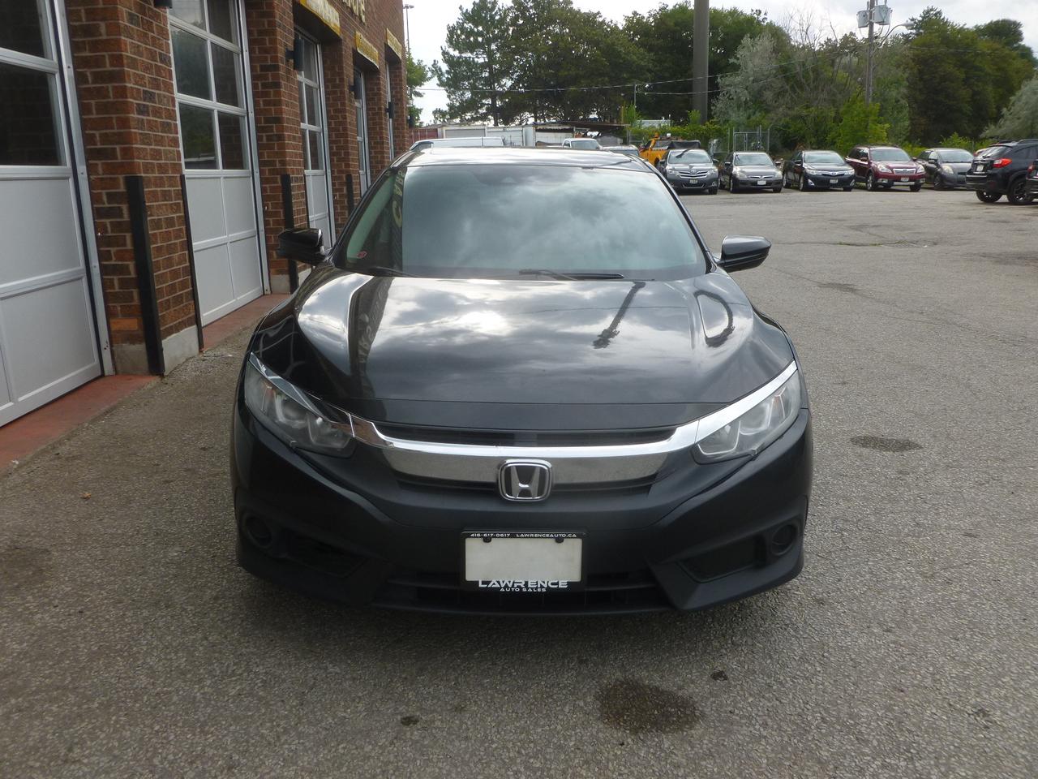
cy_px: 390
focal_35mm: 28
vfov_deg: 49.7
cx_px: 519
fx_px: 840
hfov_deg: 63.4
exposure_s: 1/320
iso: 100
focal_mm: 5
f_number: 3.3
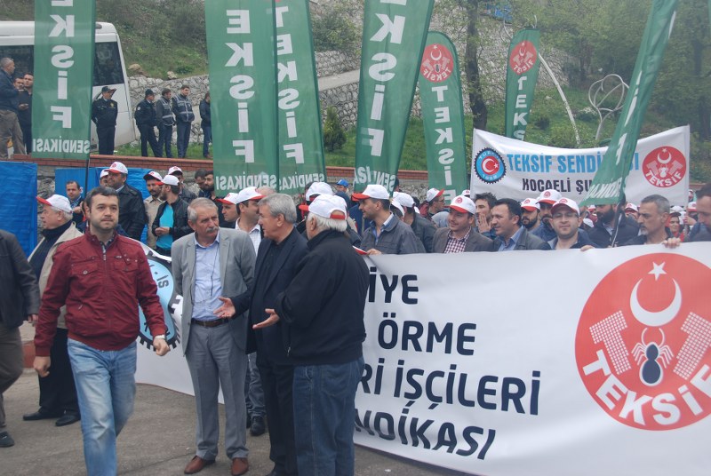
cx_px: 356
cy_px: 238
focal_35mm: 42
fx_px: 831
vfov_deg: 32.0
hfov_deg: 46.3
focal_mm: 28
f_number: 5.6
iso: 100
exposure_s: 1/125
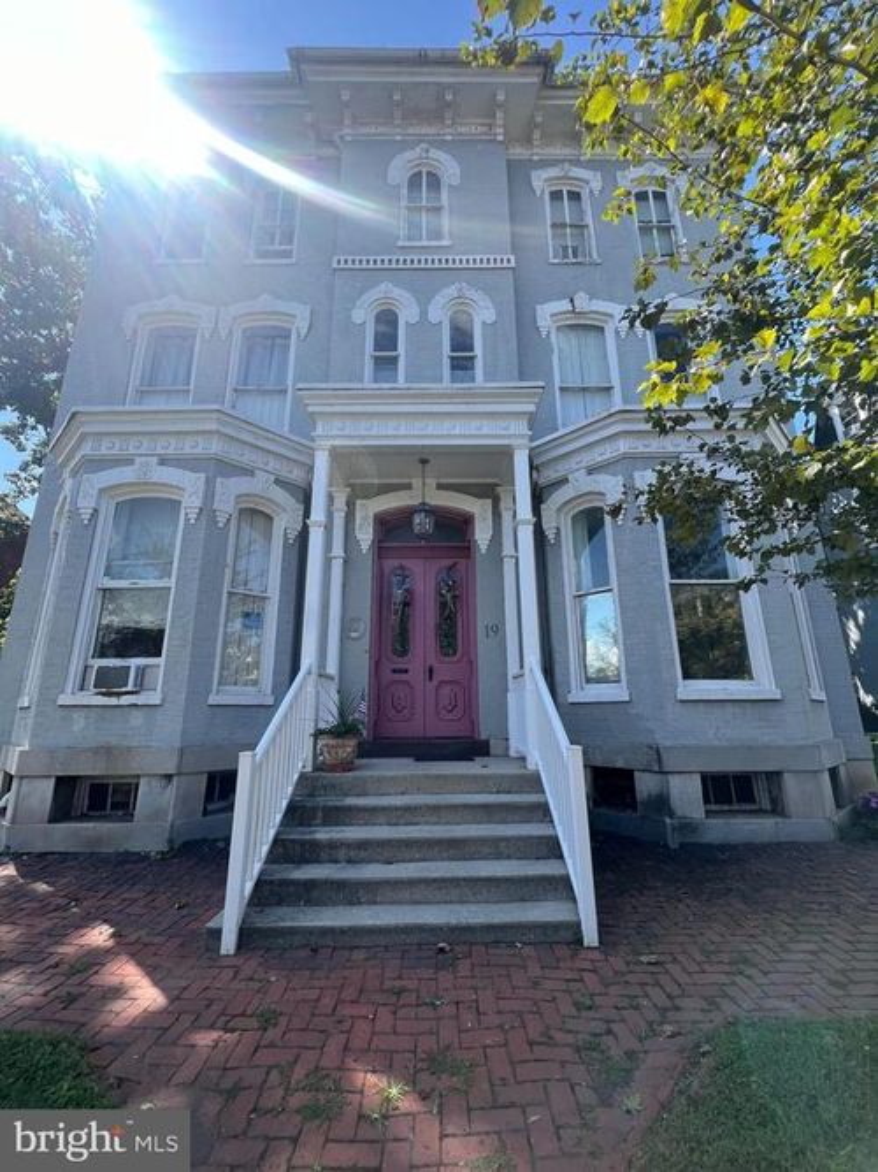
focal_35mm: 13
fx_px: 440
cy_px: 586
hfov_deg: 89.9
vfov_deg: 106.2
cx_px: 439
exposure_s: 1/449
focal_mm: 1.57
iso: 32
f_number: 1.8
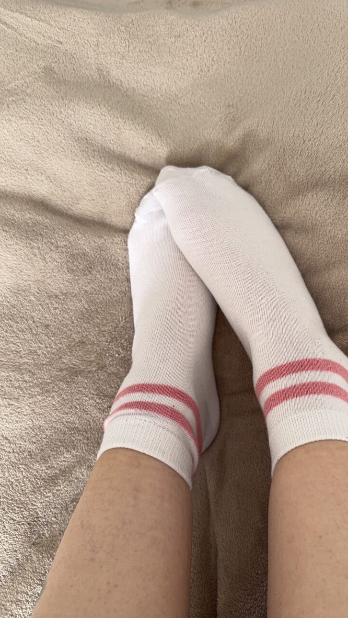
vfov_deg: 69.8
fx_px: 443
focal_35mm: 27
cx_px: 230
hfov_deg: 42.4
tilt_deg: -75.3
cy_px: 319
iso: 125
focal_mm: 6.76
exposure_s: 1/121
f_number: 1.78
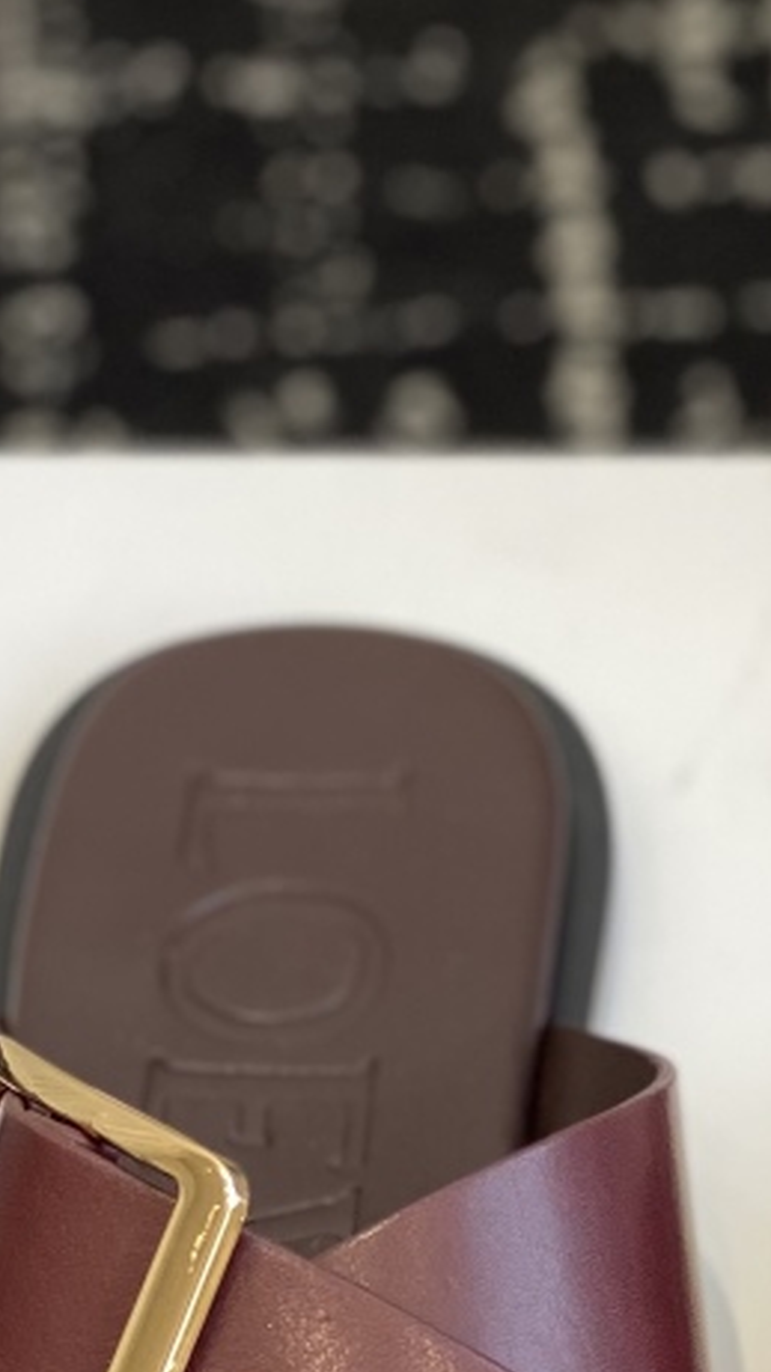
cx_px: 890
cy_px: 1399
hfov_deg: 6.8
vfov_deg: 12.0
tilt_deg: -50.9
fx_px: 6439
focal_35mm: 177
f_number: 2
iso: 40
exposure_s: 1/122
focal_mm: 6
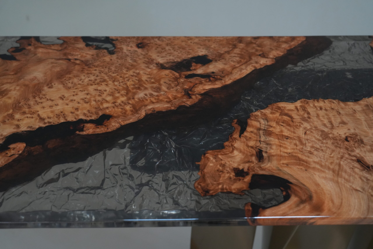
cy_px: 124
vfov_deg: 35.9
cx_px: 186
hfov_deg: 51.9
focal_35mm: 37
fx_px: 383
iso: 3200
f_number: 5
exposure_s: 1/60
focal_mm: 37
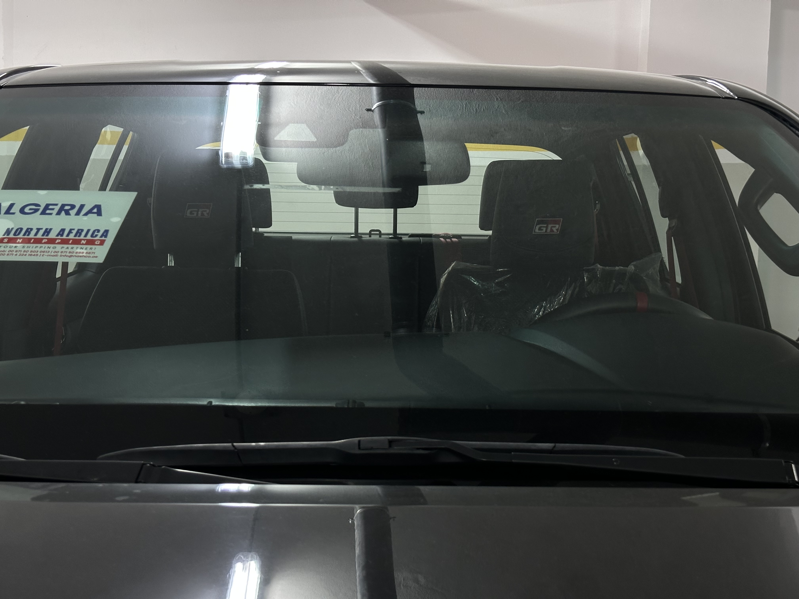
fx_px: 1108
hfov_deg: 39.7
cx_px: 400
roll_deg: -1.1
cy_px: 300
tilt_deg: -4.4
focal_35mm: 48
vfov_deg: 30.3
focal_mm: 6.86
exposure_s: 1/60
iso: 250
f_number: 1.78
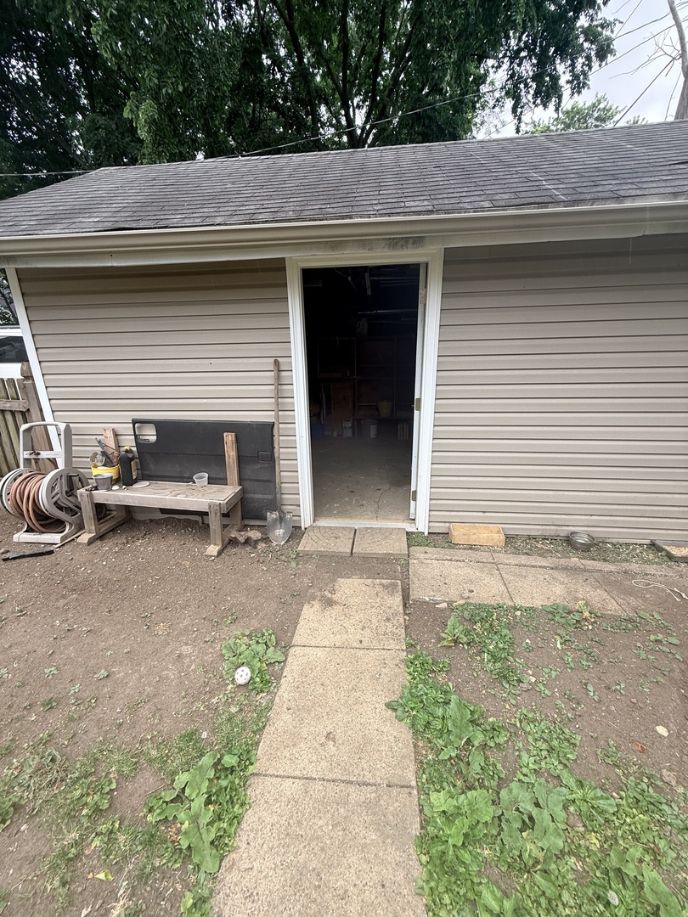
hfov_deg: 85.7
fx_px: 371
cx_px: 344
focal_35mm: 14
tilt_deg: -17.8
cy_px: 458
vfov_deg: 102.1
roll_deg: +1.0
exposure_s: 1/148
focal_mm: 2.22
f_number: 2.2
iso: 50
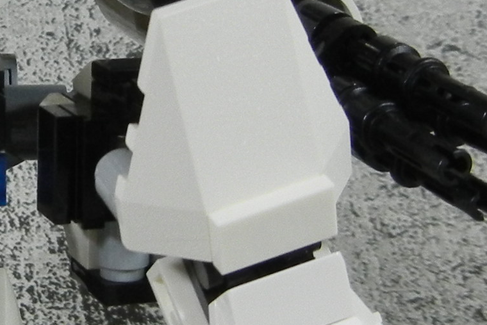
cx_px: -115
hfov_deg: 14.7
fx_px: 1813
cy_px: 137
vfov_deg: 10.2
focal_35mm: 134
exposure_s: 1/66.3
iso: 400
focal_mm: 5.4
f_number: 3.5
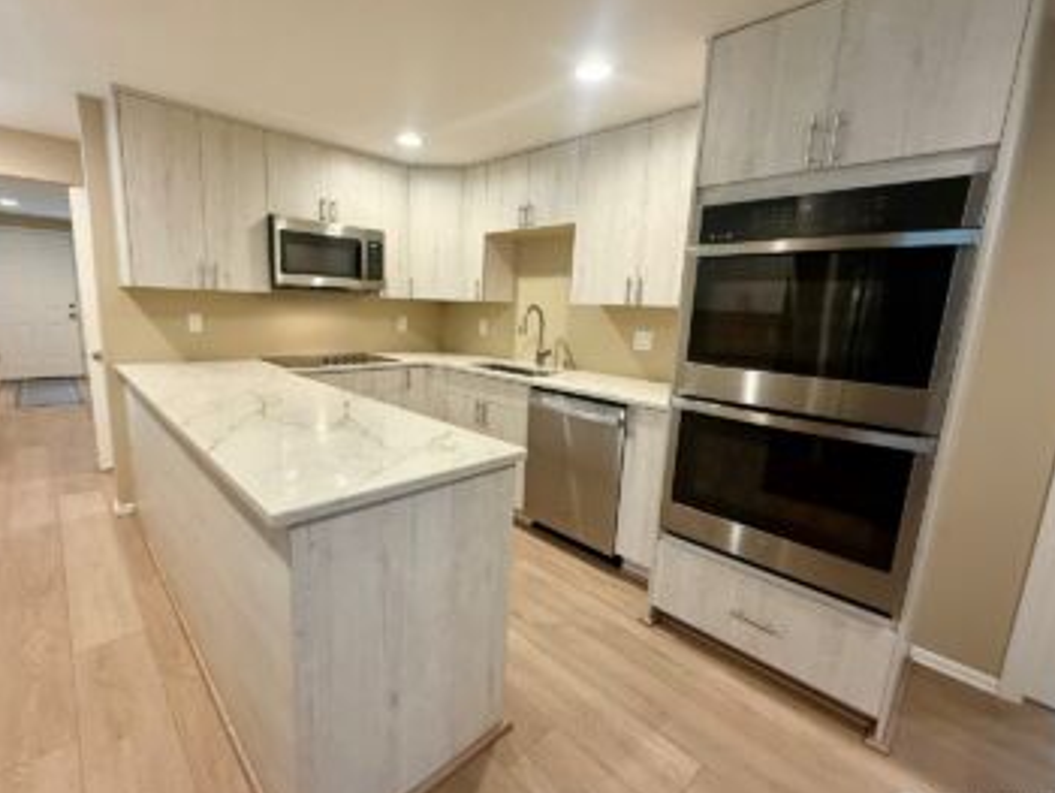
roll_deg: -1.8
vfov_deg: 78.2
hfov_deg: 94.2
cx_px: 479
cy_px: 392
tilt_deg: -9.6
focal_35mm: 16
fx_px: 488
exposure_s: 1/60
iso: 200
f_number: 2.2
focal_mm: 2.22
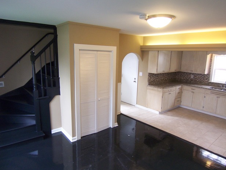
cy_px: 85
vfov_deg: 56.8
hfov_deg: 71.6
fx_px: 157
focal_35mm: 24
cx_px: 111
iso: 125
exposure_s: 1/30
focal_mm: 3.8
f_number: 2.8
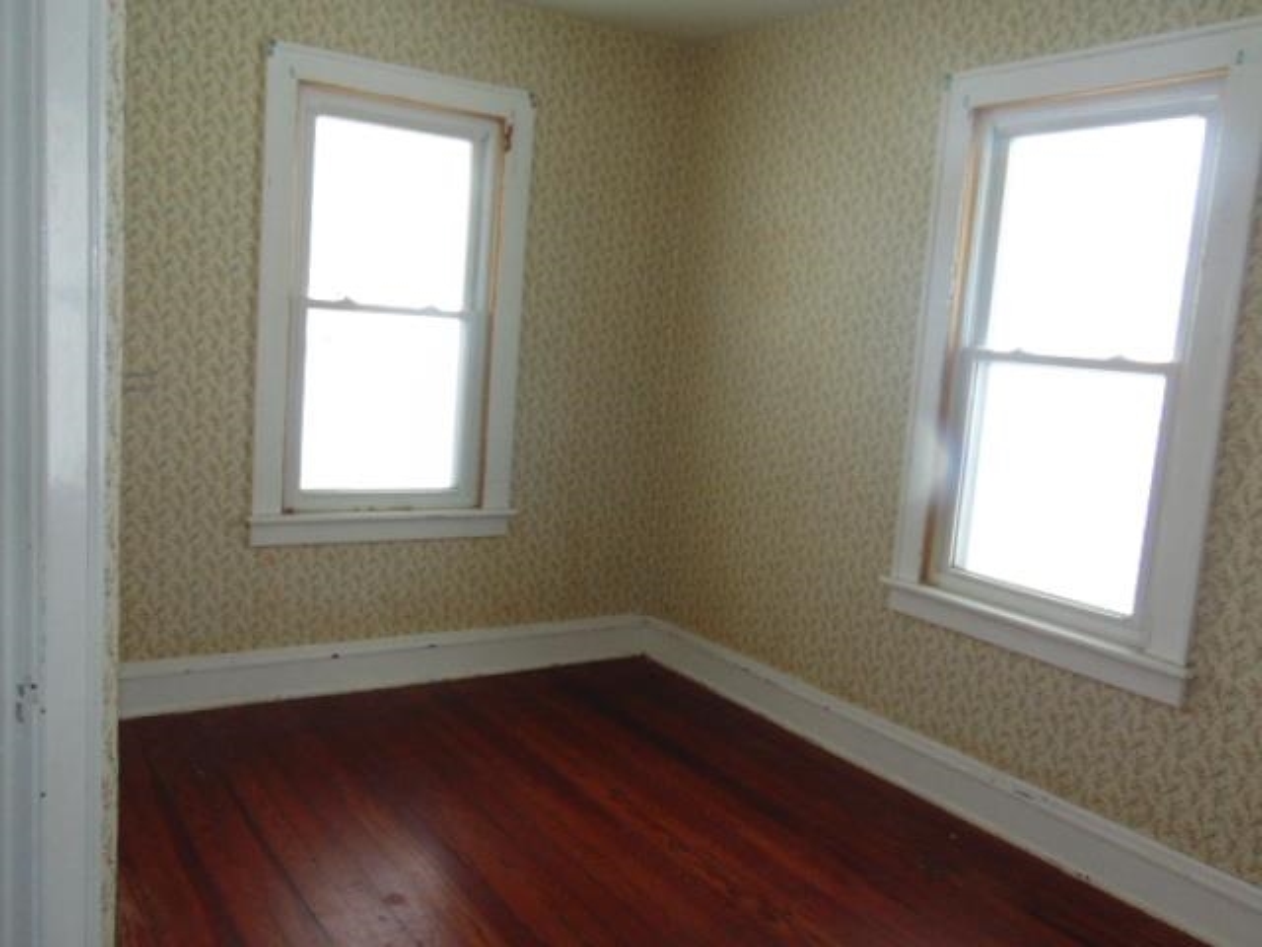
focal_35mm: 30
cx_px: 631
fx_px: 1094
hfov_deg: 60.0
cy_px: 474
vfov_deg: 46.8
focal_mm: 5.4
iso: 250
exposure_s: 1/40
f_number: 3.1
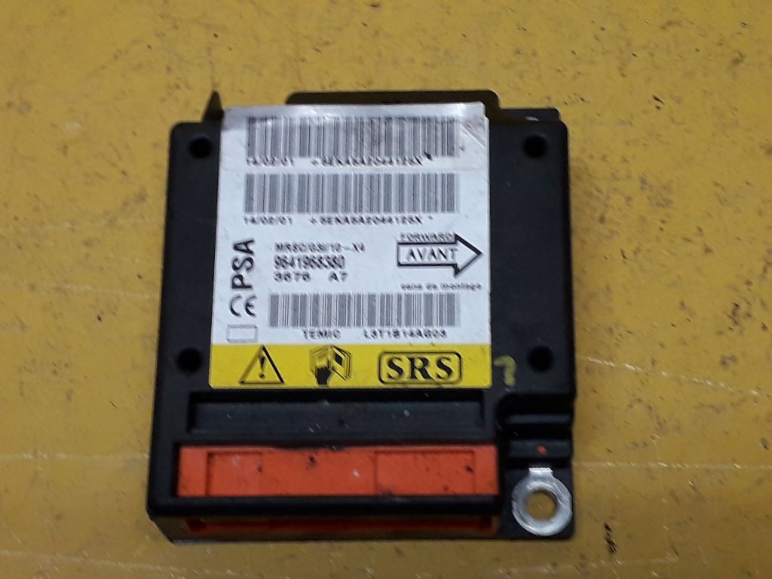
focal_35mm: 27
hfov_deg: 65.3
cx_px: 386
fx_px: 602
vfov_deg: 51.4
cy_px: 290
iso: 100
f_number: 1.9
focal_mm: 3.6
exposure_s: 1/50
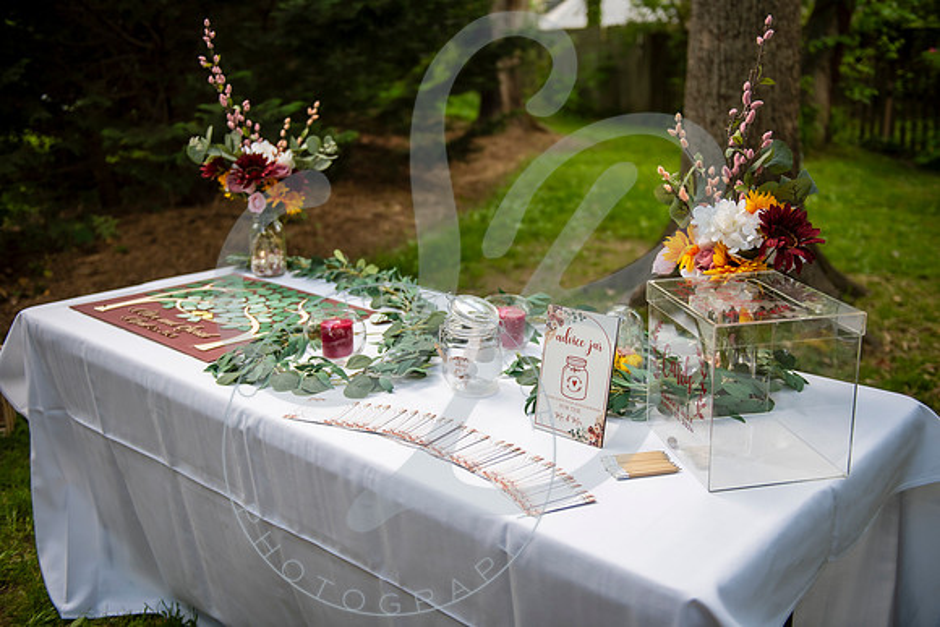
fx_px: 924
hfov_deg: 53.9
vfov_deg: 37.5
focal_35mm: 35
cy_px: 313
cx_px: 473
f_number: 2.8
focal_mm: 35
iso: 100
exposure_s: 1/320
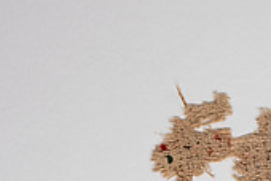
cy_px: 245
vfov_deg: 7.7
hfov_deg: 11.3
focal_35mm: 176
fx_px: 1327
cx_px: 384
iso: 250
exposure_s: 1/40
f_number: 11
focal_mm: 50
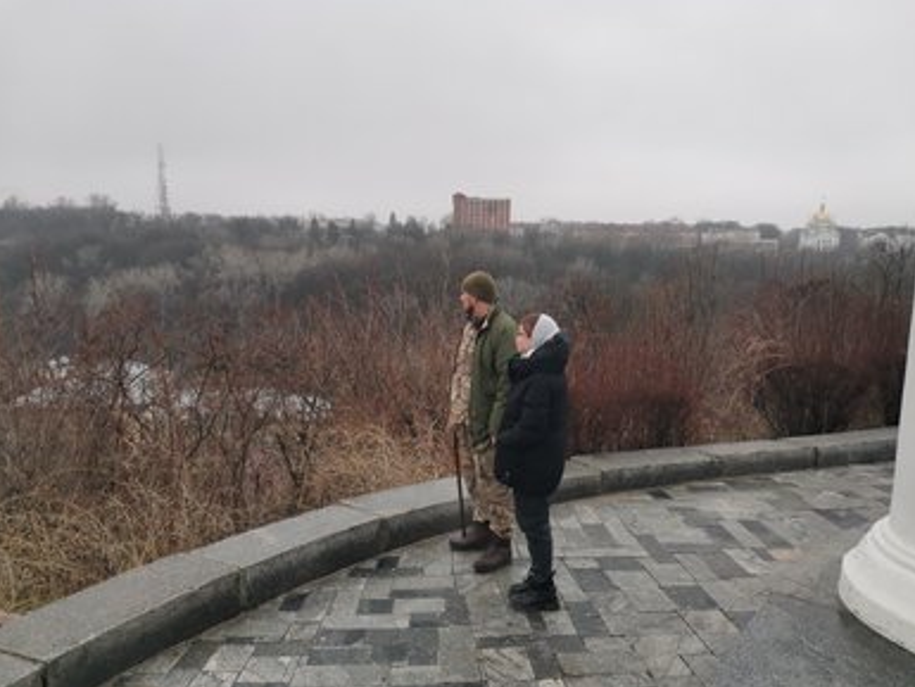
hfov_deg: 65.3
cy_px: 347
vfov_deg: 51.4
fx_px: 714
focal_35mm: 27
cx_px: 468
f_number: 1.8
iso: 100
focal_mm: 4.75
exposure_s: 1/100
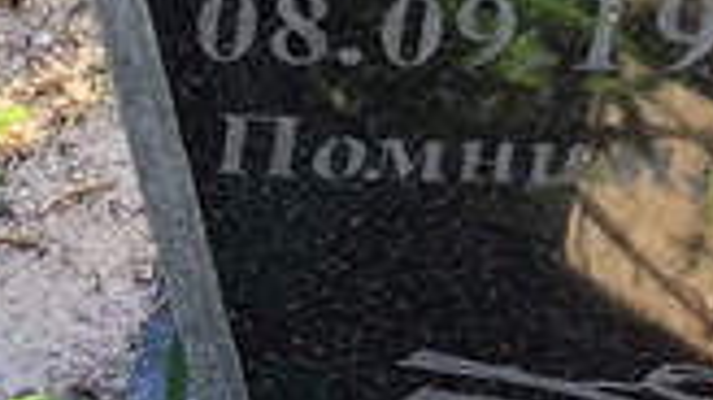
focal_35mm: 265
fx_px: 5007
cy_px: -230
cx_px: 841
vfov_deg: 4.5
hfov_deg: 8.1
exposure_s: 1/341
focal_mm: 4.71
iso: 50
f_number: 1.7
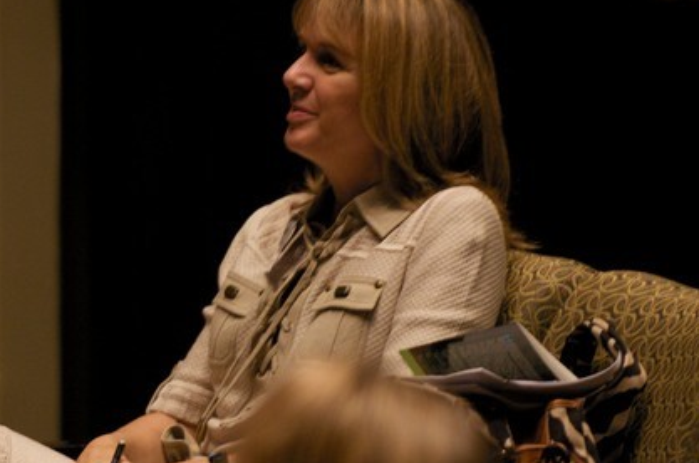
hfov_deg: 3.6
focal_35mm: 576
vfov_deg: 2.4
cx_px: 213
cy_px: 183
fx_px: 11158
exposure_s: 1/100
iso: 800
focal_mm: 200
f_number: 2.8
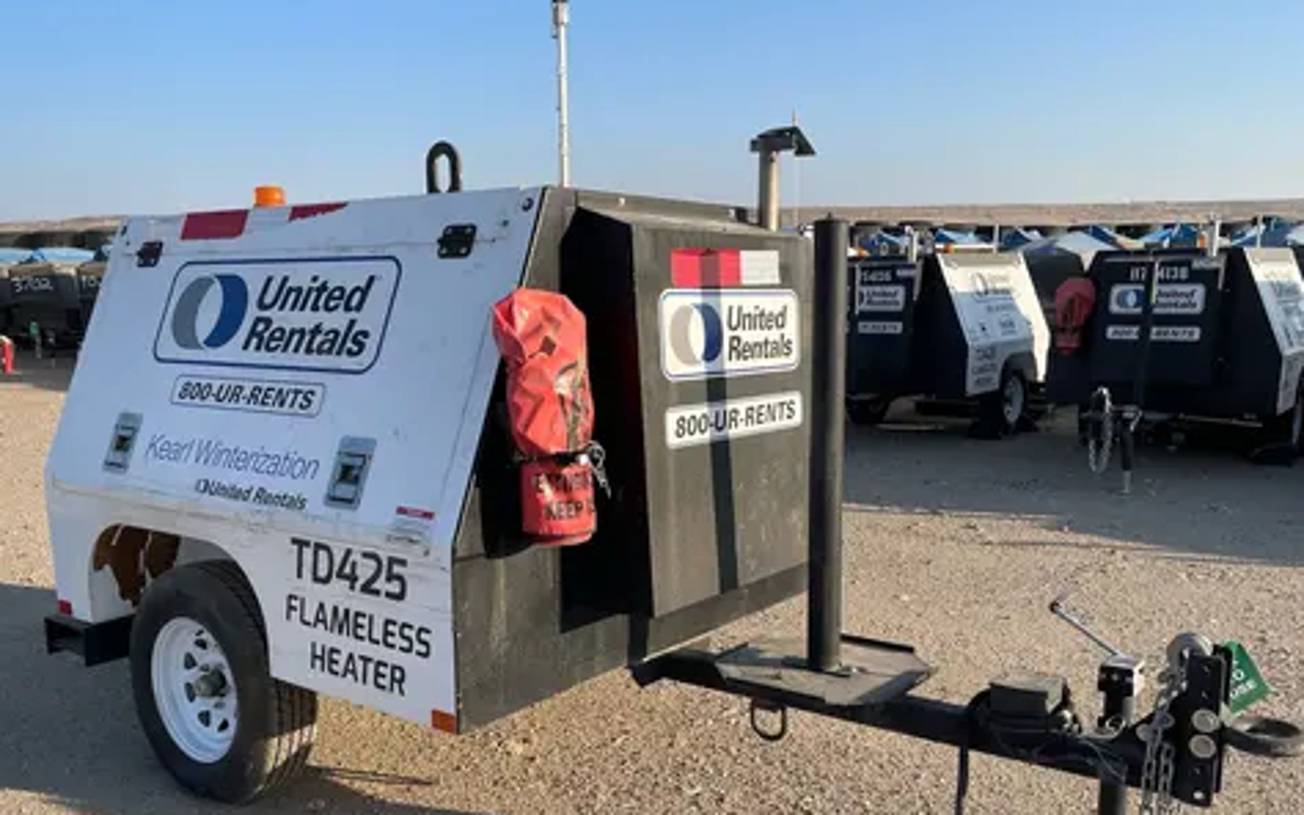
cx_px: 624
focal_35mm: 32
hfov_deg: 59.6
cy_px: 541
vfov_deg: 39.0
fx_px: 1137
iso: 50
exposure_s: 1/2398
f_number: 1.6
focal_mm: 4.2
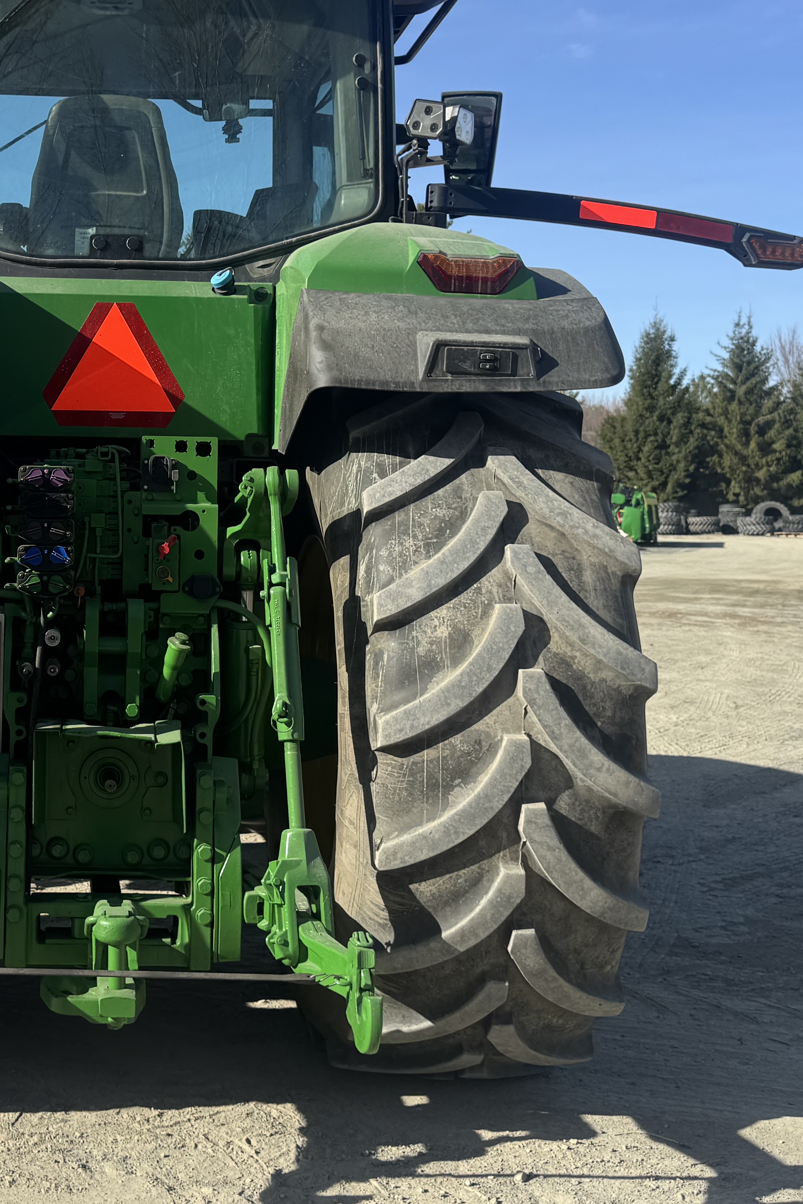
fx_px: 1438
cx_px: 111
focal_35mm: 43
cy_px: 484
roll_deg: +1.6
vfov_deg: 45.2
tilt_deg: +3.5
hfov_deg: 30.1
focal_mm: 6.76
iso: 80
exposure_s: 1/3413
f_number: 1.78
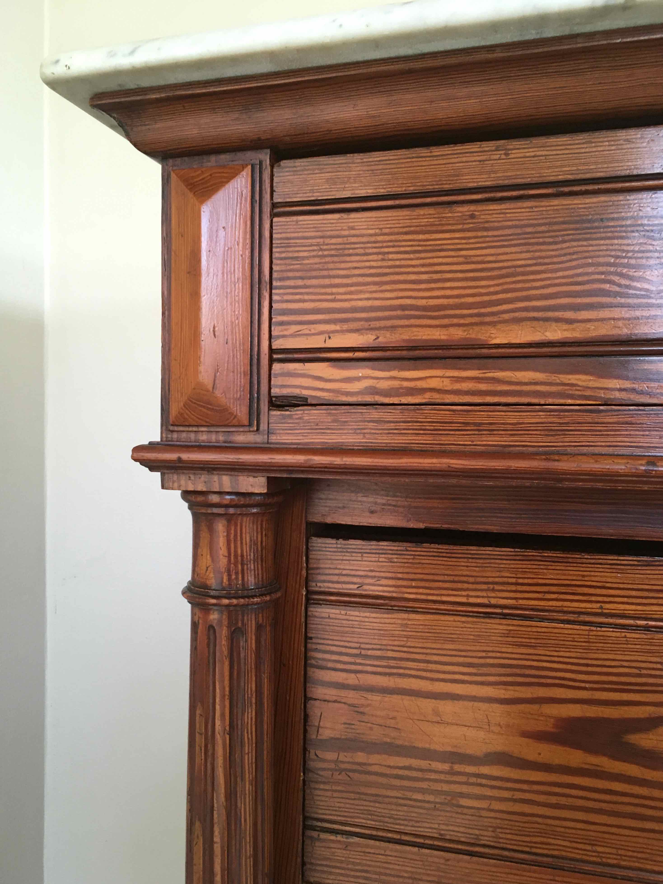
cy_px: 442
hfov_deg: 48.2
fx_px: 741
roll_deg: -1.5
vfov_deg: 61.7
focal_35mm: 29
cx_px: 332
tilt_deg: -4.4
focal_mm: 4.15
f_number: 2.2
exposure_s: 1/33
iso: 125
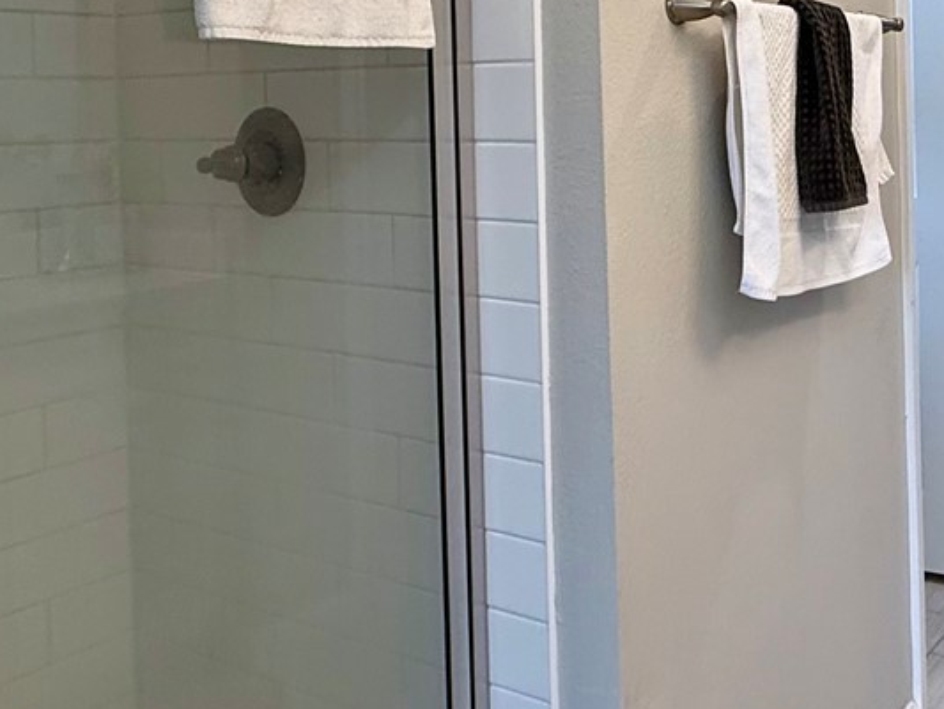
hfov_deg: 42.4
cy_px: 115
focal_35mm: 42
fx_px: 1146
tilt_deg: -0.2
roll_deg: +1.6
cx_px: 778
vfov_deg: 33.1
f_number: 2.2
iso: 200
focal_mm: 2.22
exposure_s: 1/120
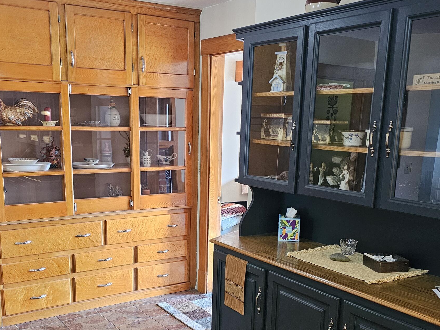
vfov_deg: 34.6
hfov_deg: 45.7
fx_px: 521
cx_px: 202
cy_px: 235
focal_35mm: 41
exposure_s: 1/60
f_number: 1.7
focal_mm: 6.3
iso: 640
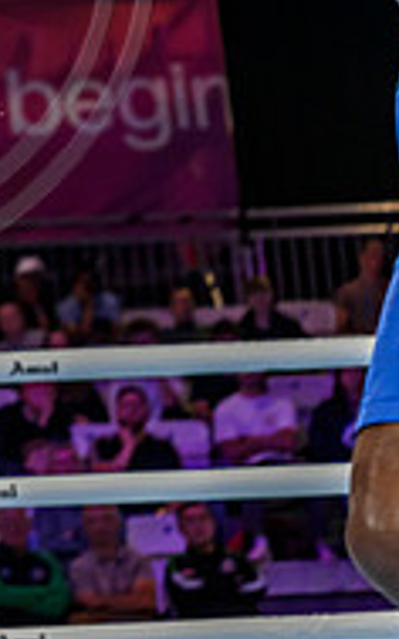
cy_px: -135
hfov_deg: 7.2
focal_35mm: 172
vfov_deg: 11.9
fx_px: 2995
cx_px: -517
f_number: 3.2
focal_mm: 43
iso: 2000
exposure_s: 1/1600
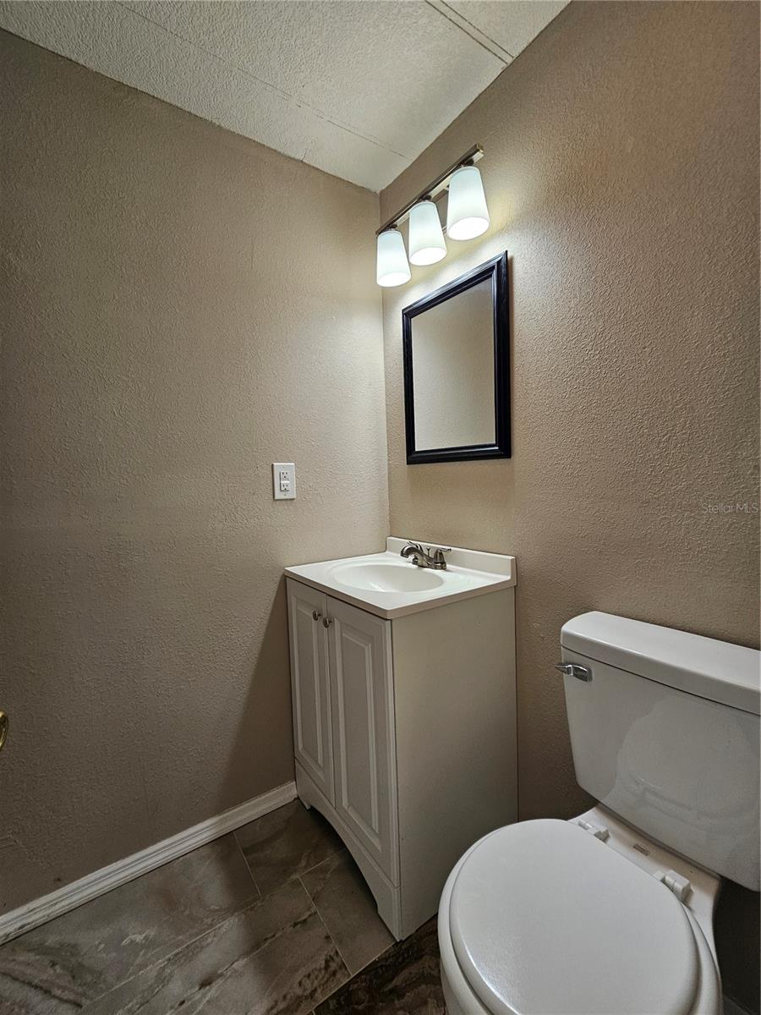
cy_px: 508
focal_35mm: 13
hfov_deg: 89.9
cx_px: 380
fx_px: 381
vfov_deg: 106.2
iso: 64
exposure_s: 1/60
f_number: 2.2
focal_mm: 2.2
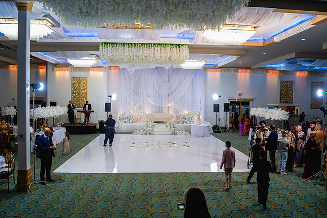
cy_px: 109
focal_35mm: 28
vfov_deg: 46.4
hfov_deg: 65.5
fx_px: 254
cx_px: 164
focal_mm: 28
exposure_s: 1/160
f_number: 2.8
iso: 500
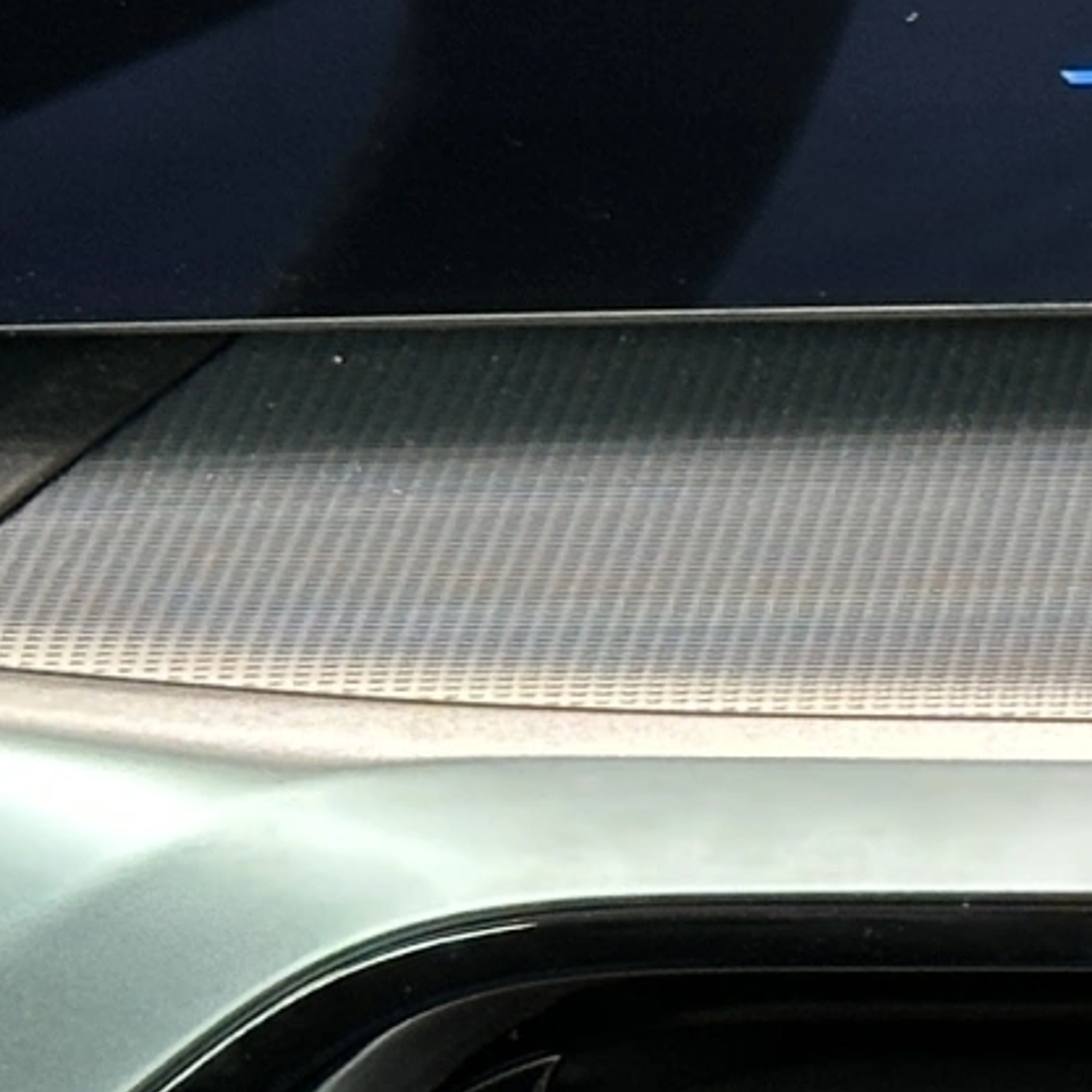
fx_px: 8708
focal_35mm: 244
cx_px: 2943
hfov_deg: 6.7
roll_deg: -2.5
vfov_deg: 7.2
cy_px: 37
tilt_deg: -31.7
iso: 100
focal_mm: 6.86
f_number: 1.78
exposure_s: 1/49
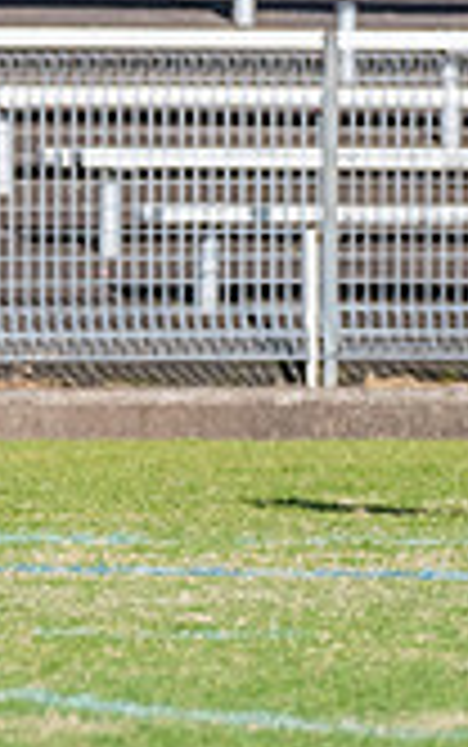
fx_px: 41538
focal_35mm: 2039
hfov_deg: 0.6
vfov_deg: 1.0
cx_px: 1113
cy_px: -69
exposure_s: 1/1600
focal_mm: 420
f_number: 10
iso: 800
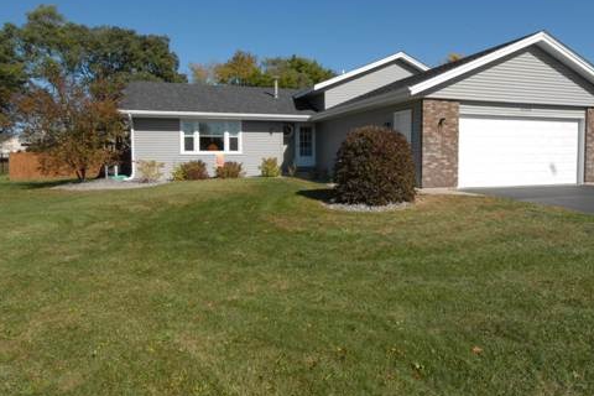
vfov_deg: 61.1
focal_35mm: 20
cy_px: 149
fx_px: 330
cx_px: 327
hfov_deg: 83.7
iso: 400
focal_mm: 10
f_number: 16
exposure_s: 1/250
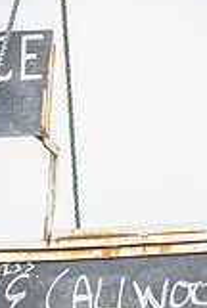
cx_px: 174
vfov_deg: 2.5
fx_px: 7179
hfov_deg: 1.7
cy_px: 314
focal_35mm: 836
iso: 200
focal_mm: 200
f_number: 5
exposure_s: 1/640
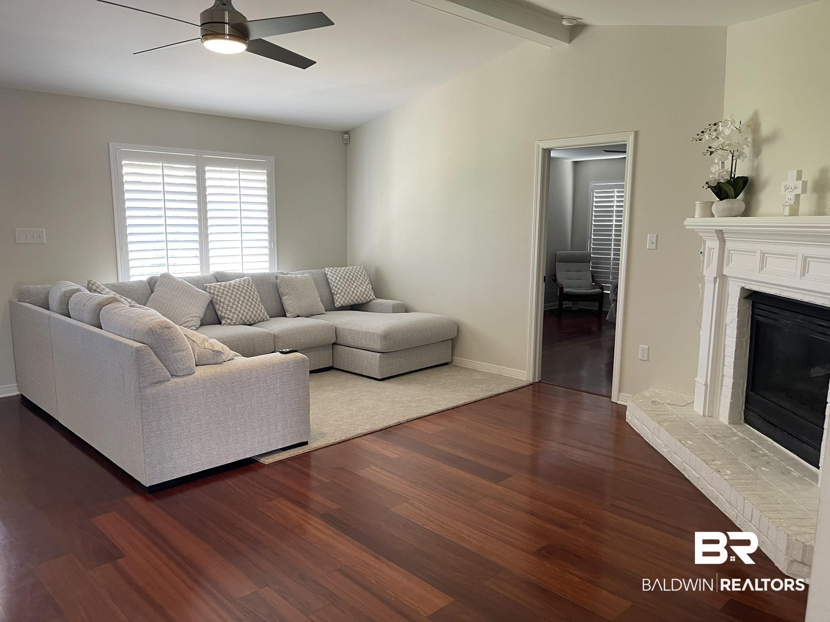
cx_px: 415
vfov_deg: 54.9
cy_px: 311
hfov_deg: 69.4
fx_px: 599
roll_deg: -0.8
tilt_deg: -9.6
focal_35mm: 25
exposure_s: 1/60
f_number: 1.6
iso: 100
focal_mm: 5.1
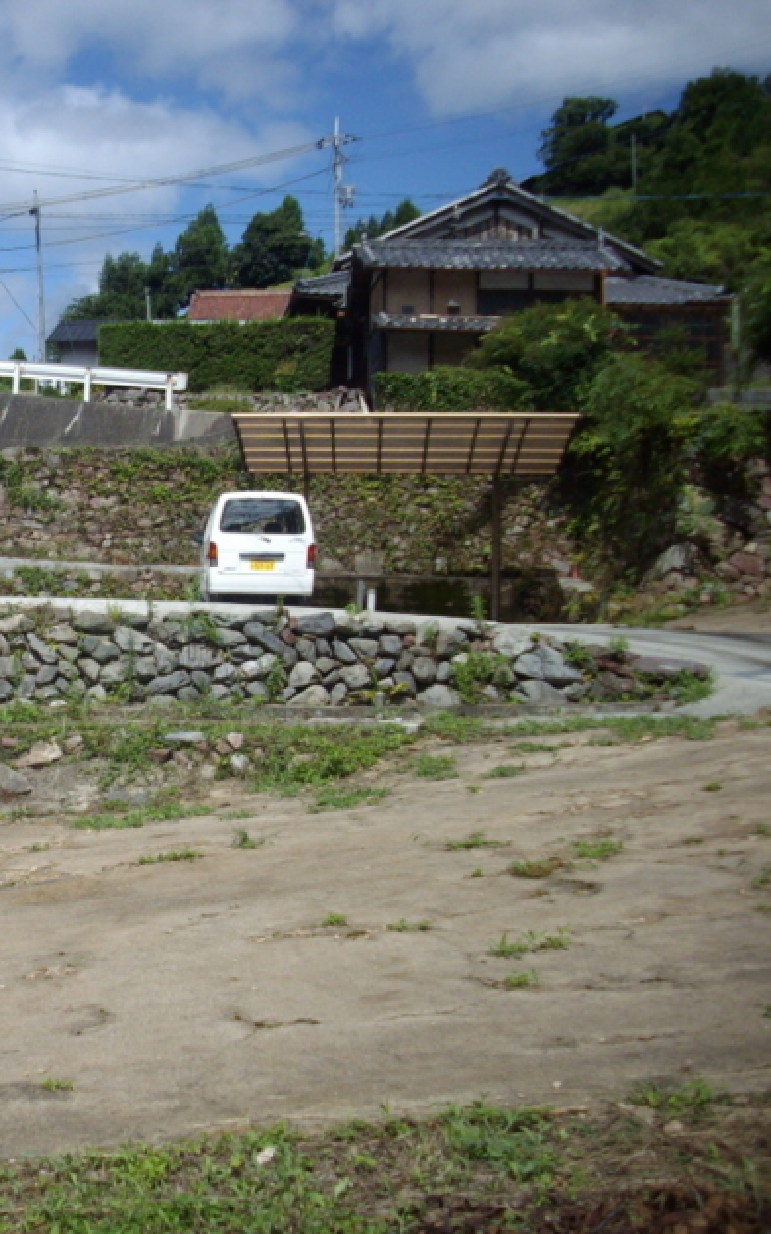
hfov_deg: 23.3
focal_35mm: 53
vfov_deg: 38.2
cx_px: -22
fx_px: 1782
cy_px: 614
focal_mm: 6.2
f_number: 5.6
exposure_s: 1/400
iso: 80
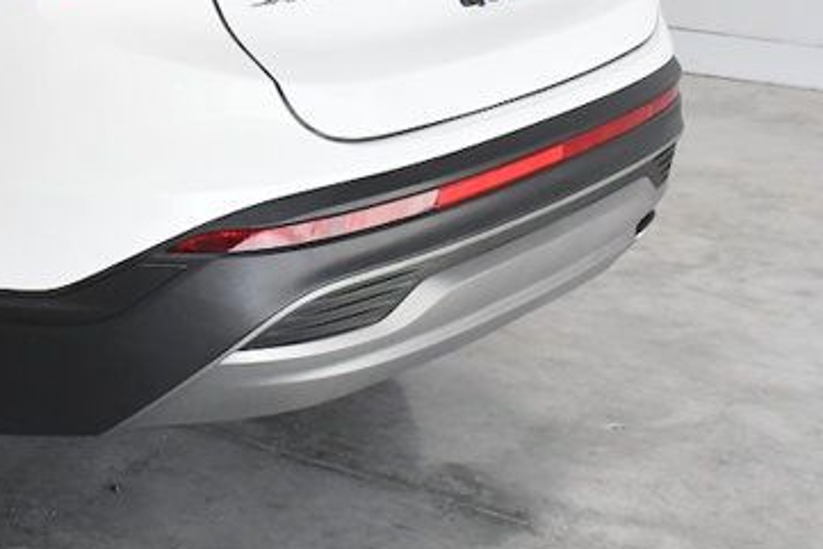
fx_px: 1944
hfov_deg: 21.9
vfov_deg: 15.6
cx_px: -196
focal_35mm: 85
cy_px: -81
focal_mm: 20
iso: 1250
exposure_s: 1/1250
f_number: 4
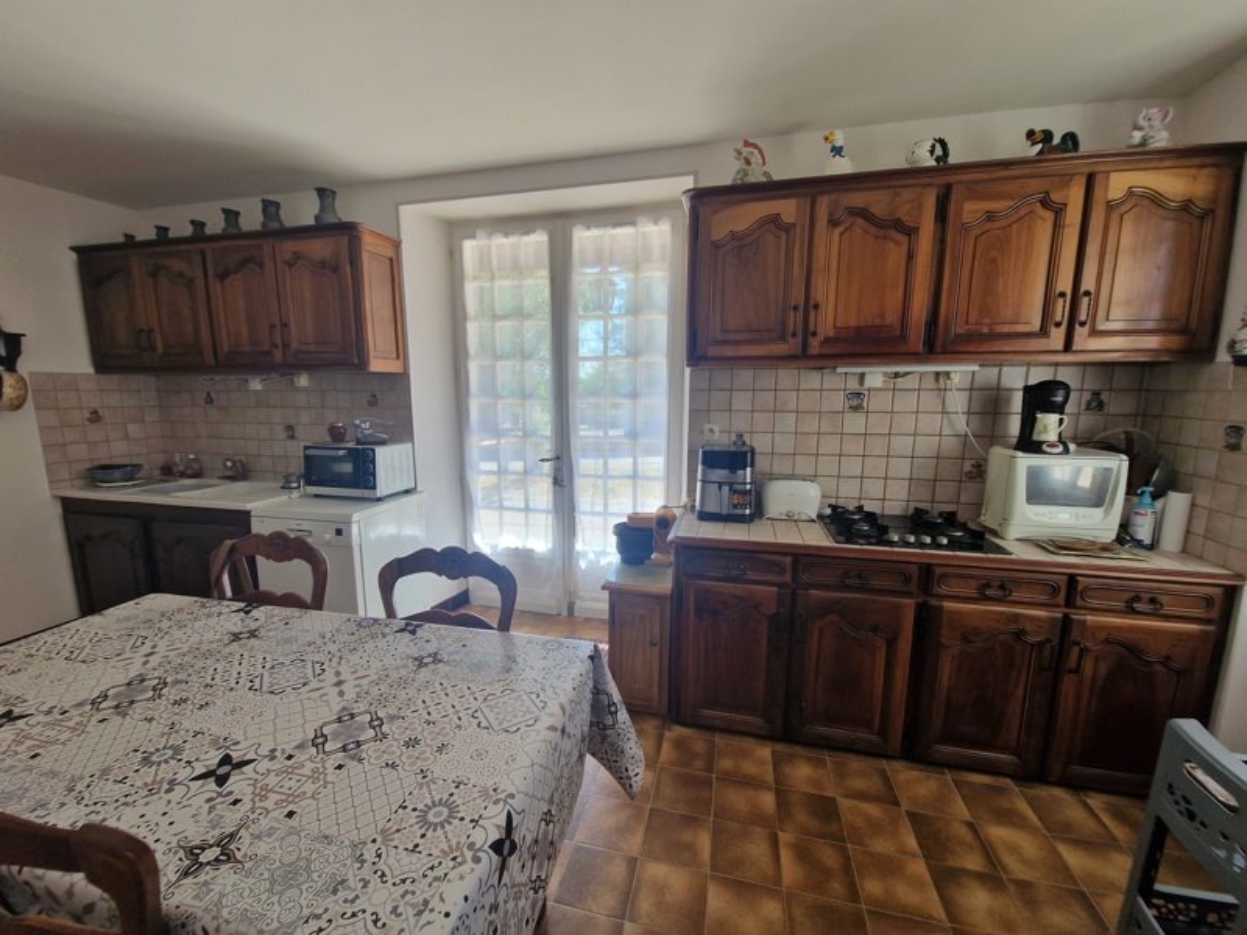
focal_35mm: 13
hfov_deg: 106.2
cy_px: 468
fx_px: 468
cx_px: 624
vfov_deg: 89.9
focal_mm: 2.2
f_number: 2.2
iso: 100
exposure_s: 1/100
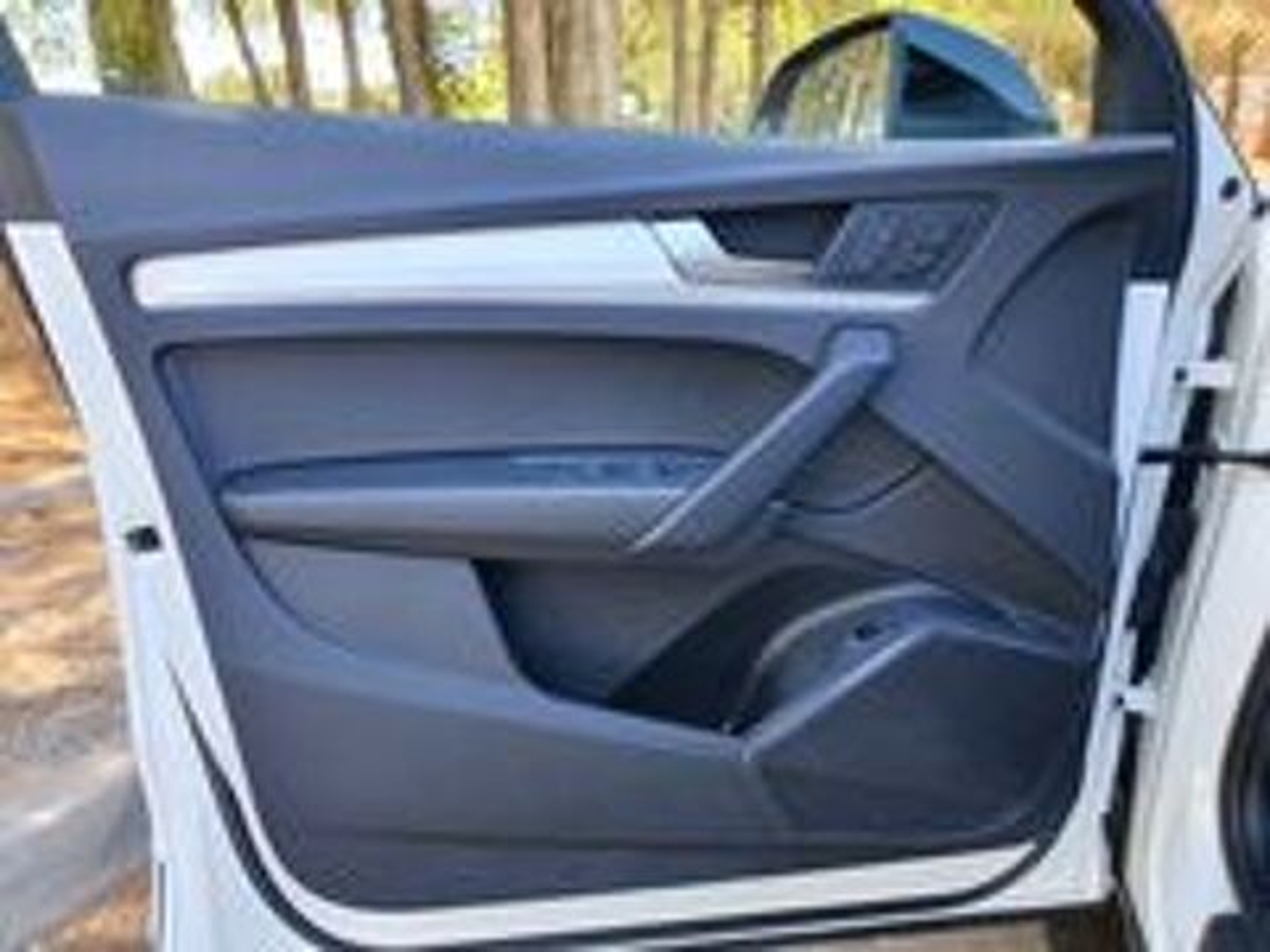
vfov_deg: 53.1
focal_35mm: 26
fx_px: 954
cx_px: 635
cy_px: 476
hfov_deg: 67.3
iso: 80
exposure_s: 1/100
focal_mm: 4.32
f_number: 2.4
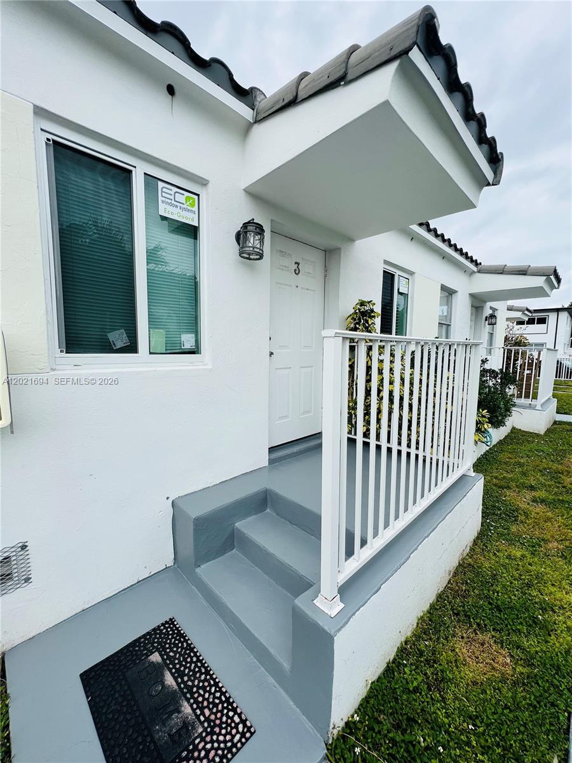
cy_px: 382
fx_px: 286
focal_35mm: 13
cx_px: 286
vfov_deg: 106.2
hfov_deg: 89.9
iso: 32
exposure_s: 1/978
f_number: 1.8
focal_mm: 1.57
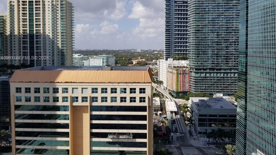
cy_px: 58
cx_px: 141
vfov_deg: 37.5
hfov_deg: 62.6
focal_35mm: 31
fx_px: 227
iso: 50
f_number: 1.7
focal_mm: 4.3
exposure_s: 1/3680
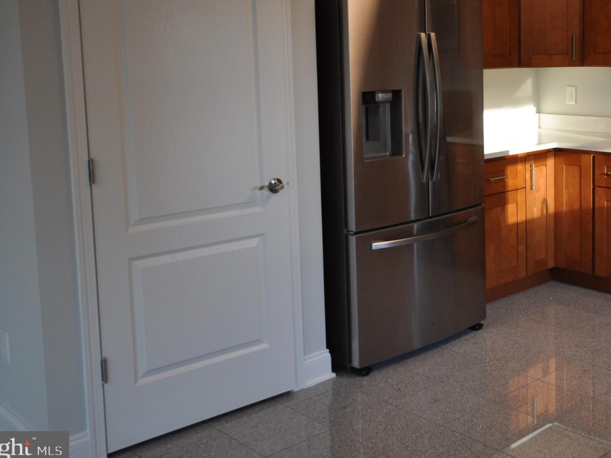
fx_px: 847
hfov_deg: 38.5
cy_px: 129
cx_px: 468
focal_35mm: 48
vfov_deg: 29.9
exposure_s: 1/60
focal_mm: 20
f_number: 5.6
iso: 450
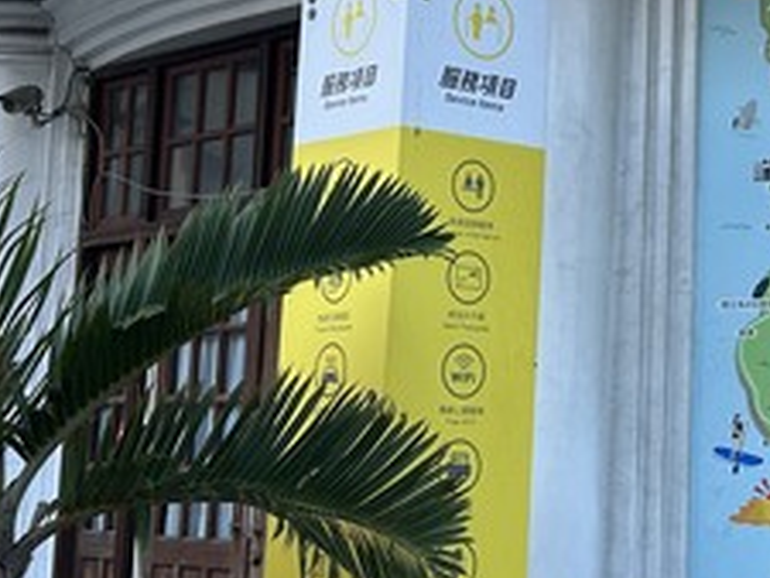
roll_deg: +0.0
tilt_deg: +10.8
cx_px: 814
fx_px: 2003
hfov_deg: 20.9
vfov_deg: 16.3
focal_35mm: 90
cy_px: 91
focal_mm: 5.7
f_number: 1.5
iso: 50
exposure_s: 1/439
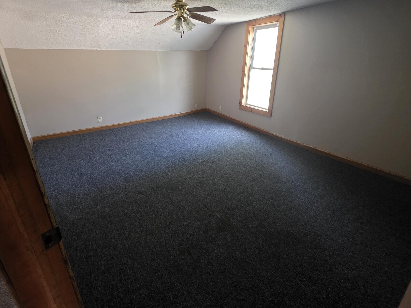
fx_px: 190
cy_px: 131
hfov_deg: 94.5
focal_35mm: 16
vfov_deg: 77.6
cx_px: 207
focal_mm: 2.2
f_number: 1.9
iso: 800
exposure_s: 1/60
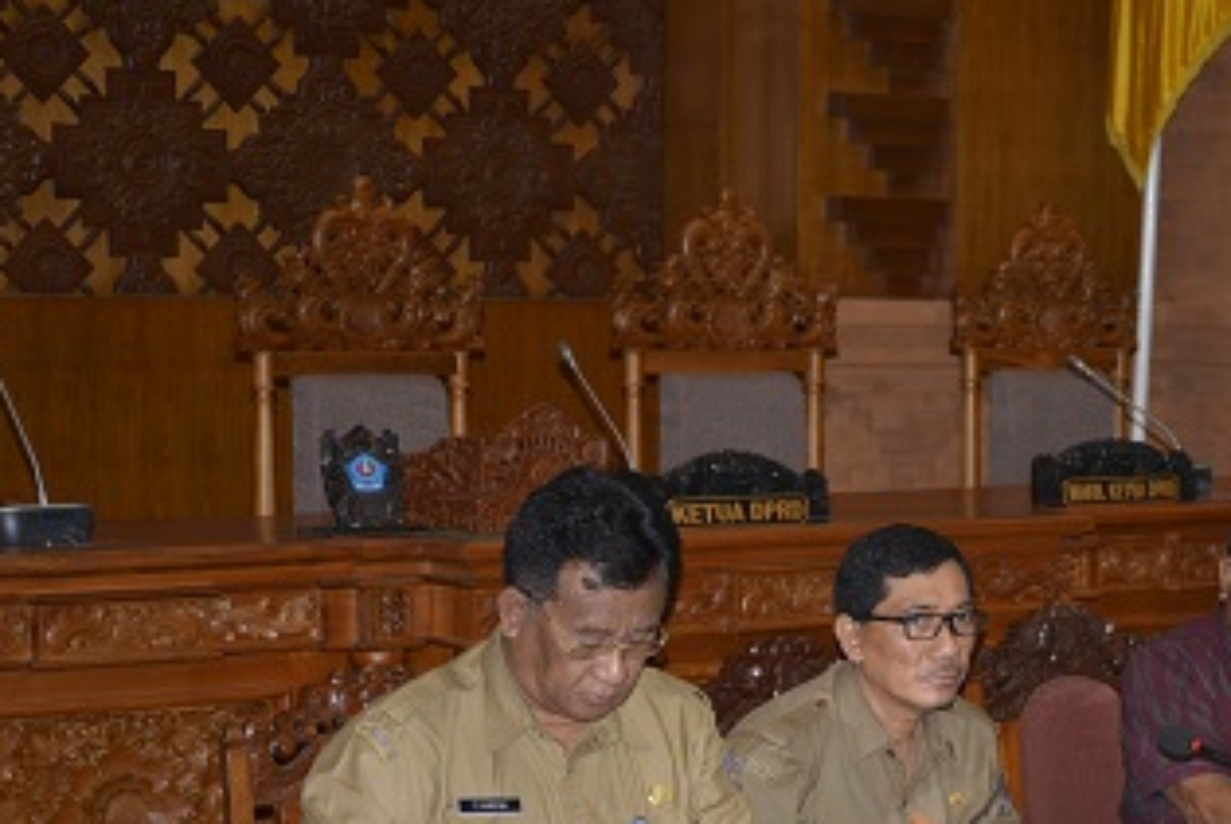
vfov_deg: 14.3
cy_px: 762
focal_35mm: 95
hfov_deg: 21.0
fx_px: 3253
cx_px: 1120
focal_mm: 50
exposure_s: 1/60
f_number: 4.2
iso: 800
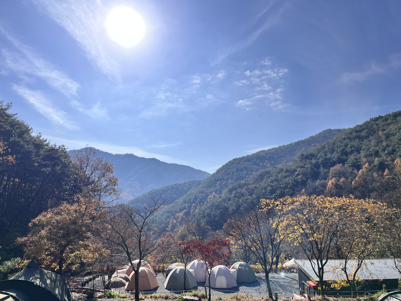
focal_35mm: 26
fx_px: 301
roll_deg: +0.9
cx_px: 200
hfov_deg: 67.3
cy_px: 150
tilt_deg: +10.6
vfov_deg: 53.1
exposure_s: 1/2825
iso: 50
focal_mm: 5.1
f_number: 1.6
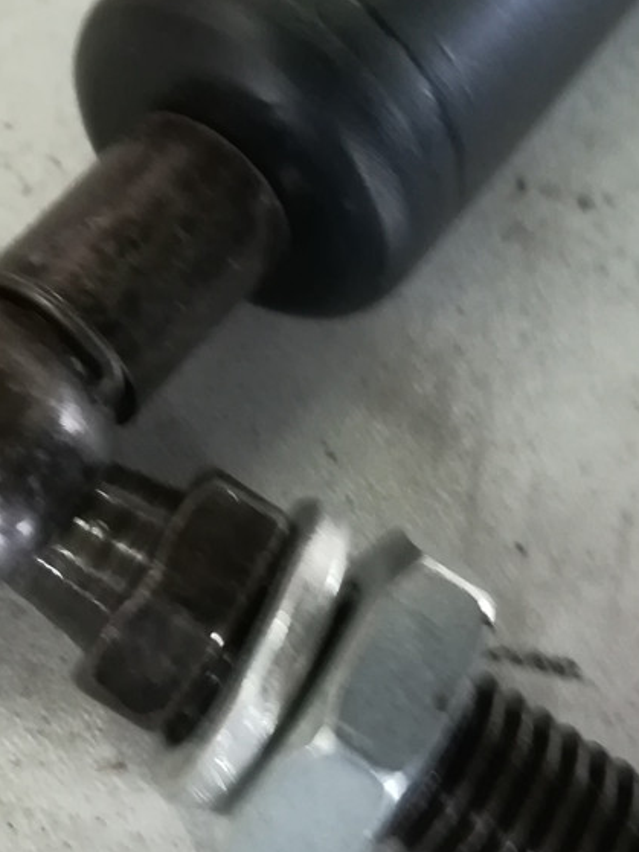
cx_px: 198
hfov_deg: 23.5
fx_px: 1527
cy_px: 399
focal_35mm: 62
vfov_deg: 31.2
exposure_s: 1/20
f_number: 2.2
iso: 500
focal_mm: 3.83
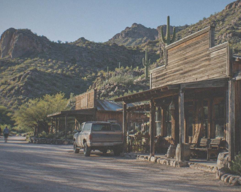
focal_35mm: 40
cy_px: 97
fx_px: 285
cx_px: 147
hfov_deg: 45.5
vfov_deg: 37.3
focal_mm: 35
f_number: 11
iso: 400
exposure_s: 1/250
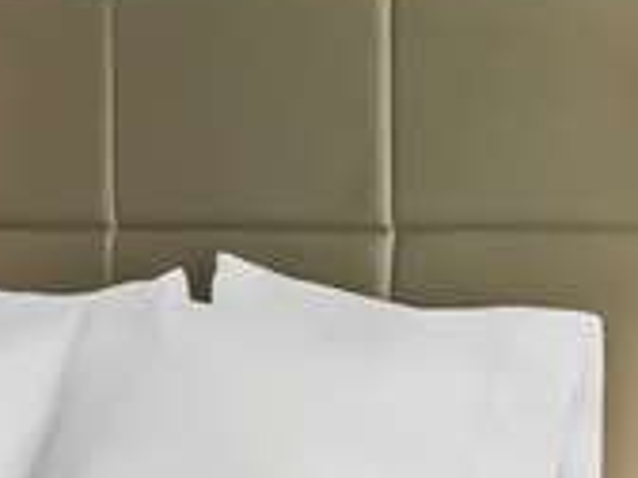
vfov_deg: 12.3
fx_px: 2212
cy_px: 326
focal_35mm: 120
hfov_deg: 15.7
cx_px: 782
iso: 320
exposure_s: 1/1.25
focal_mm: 14
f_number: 10
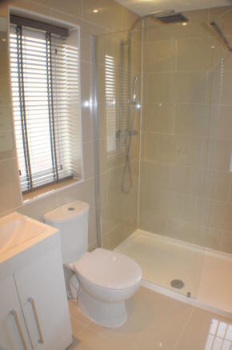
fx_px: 320
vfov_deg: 57.3
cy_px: 175
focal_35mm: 33
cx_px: 116
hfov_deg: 39.9
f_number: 10
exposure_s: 1/6
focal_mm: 22
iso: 400
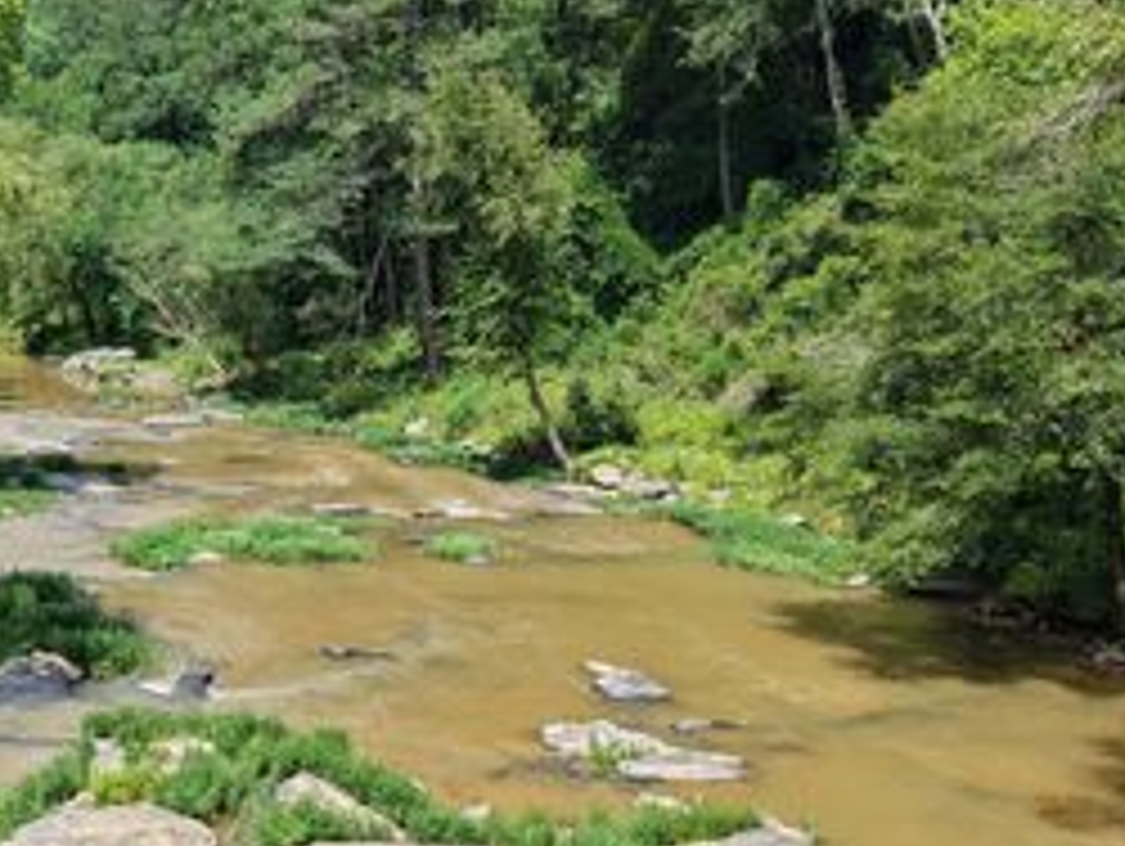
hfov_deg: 37.4
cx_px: 144
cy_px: 407
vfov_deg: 30.3
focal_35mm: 48
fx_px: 1561
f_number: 1.8
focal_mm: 8.67
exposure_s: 1/3000
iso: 240
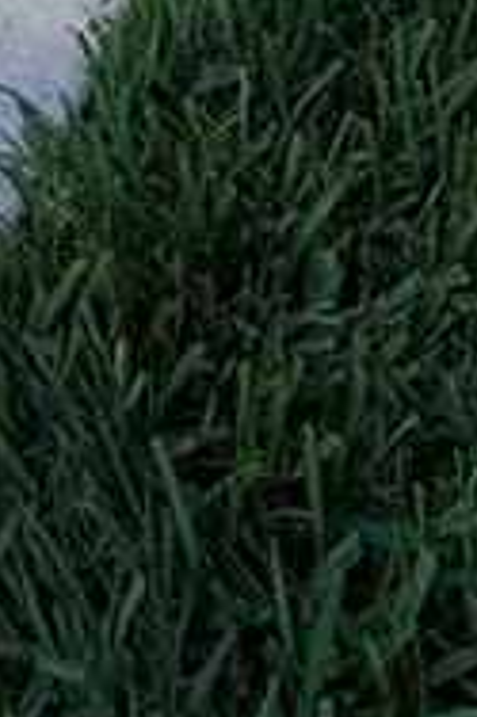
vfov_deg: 10.9
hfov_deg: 12.5
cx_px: -550
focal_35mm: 93
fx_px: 1852
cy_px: -1537
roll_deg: -0.2
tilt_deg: -2.6
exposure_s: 1/625
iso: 40
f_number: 2.2
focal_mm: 2.22
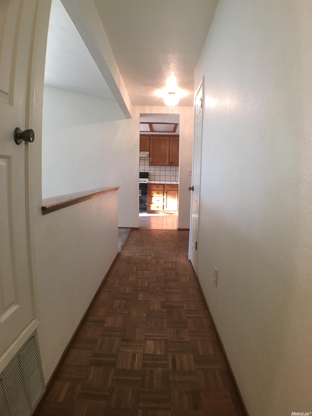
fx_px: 349
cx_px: 156
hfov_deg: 48.2
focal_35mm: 29
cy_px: 208
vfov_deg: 61.7
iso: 125
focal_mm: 4.15
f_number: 2.2
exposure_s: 1/33
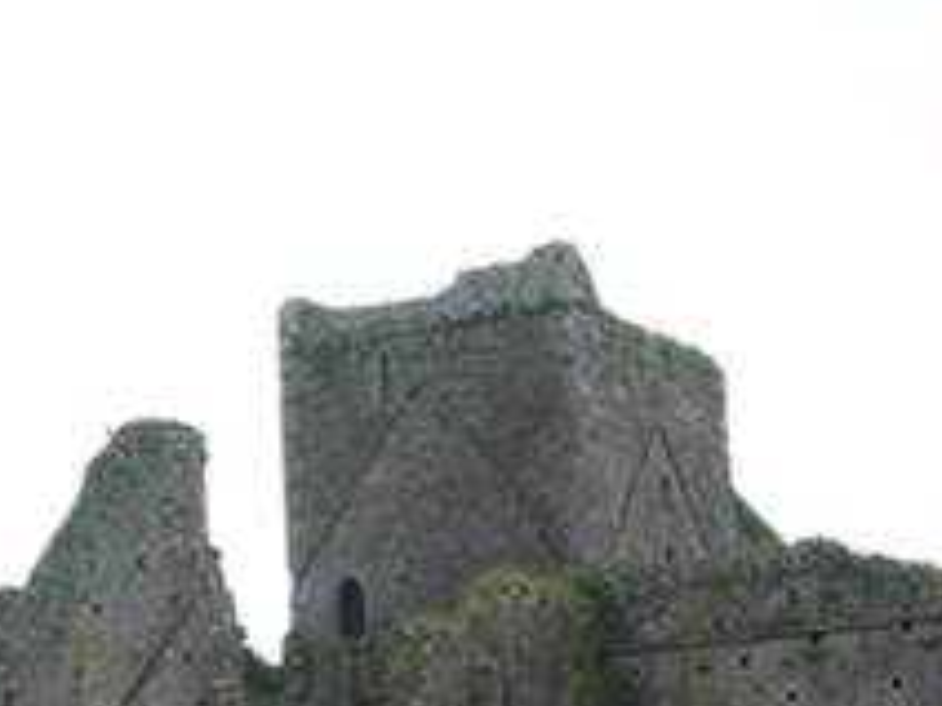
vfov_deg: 15.7
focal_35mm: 93
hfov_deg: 21.0
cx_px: 284
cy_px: 617
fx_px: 2531
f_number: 5.1
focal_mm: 8.5
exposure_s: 1/282
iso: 64
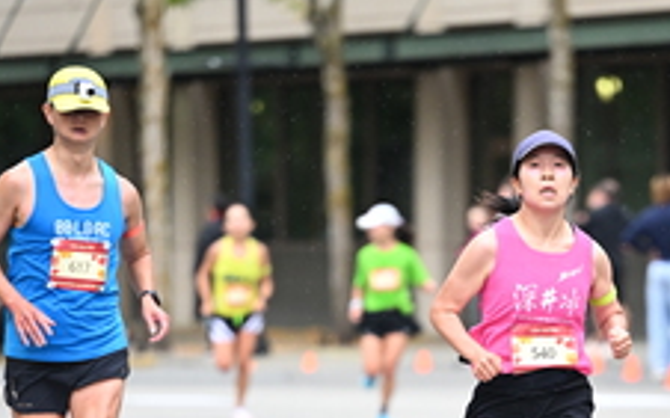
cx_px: 440
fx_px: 7245
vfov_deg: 3.3
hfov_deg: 5.3
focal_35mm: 397
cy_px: 545
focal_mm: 160
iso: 1250
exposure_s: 1/1250
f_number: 2.8
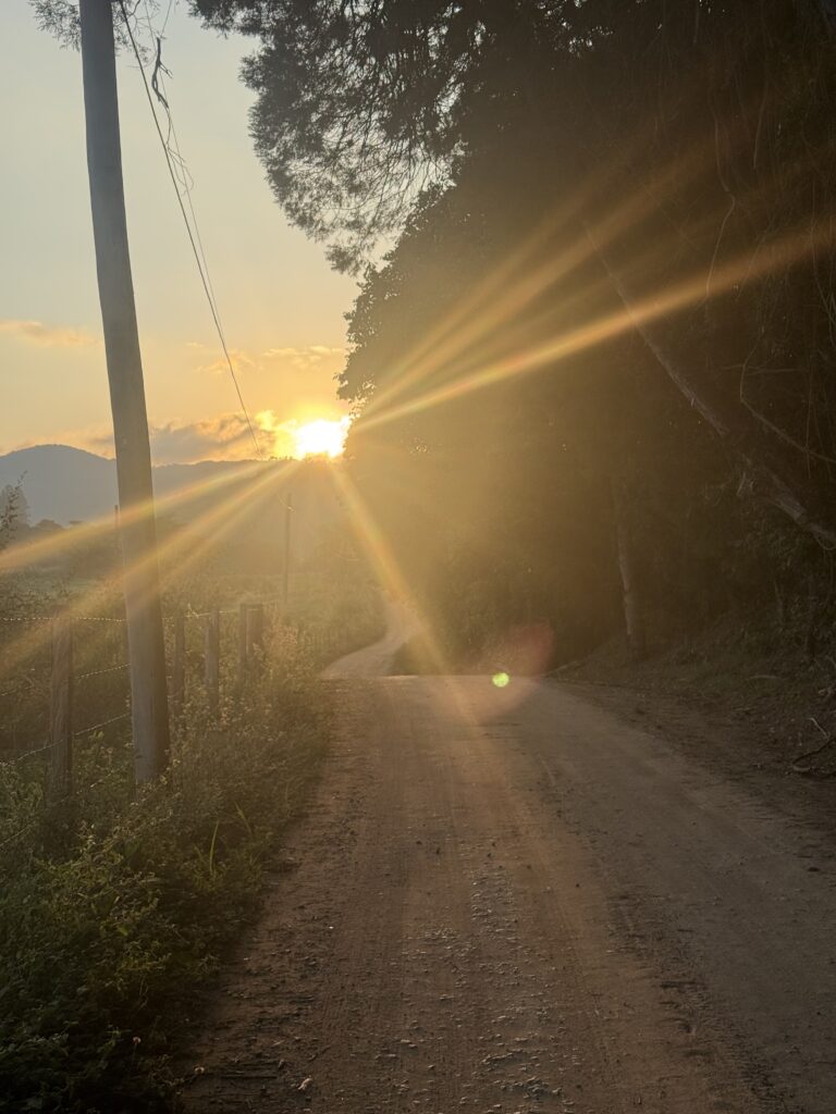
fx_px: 1546
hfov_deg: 30.3
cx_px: 418
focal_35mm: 48
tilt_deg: +0.7
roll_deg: -1.2
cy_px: 557
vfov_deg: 39.7
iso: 64
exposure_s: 1/2146
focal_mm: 6.76
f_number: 1.78
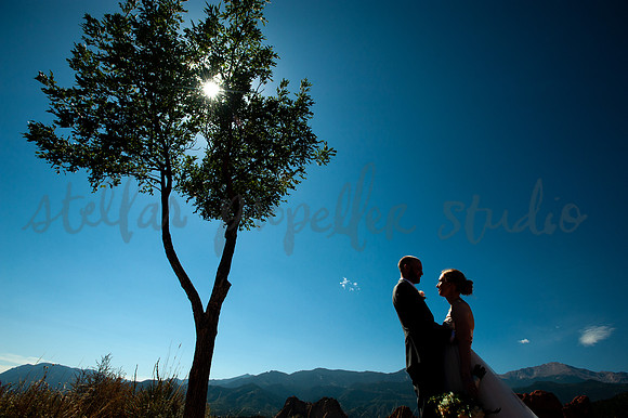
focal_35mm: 17
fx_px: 296
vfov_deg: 70.4
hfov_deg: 93.3
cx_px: 314
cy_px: 209
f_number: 7.1
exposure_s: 1/2500
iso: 200
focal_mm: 17
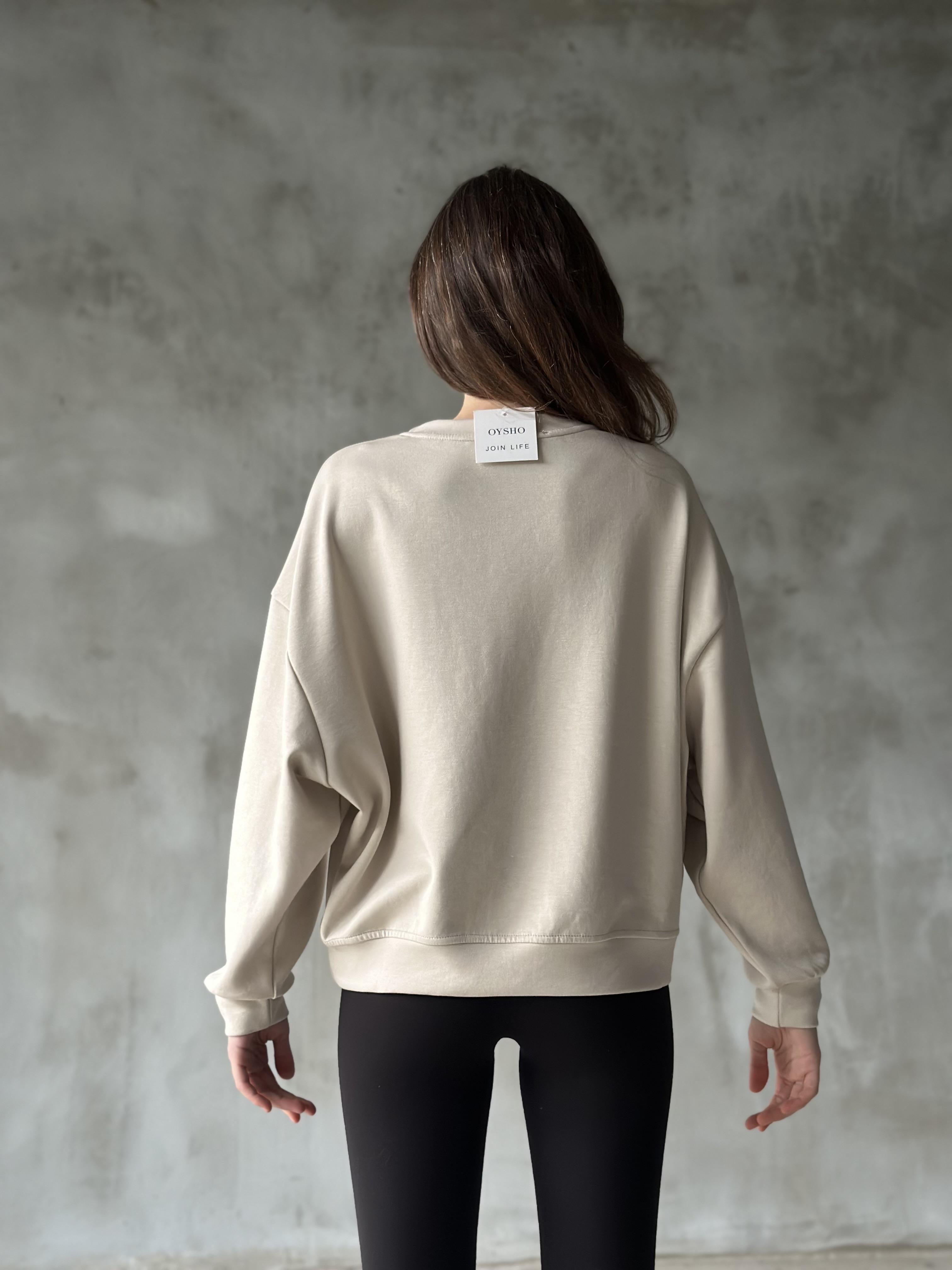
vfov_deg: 39.7
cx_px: 476
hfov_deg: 30.3
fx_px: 1760
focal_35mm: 48
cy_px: 635
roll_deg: -0.3
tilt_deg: +3.4
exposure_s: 1/60
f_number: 1.78
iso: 200
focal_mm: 6.86
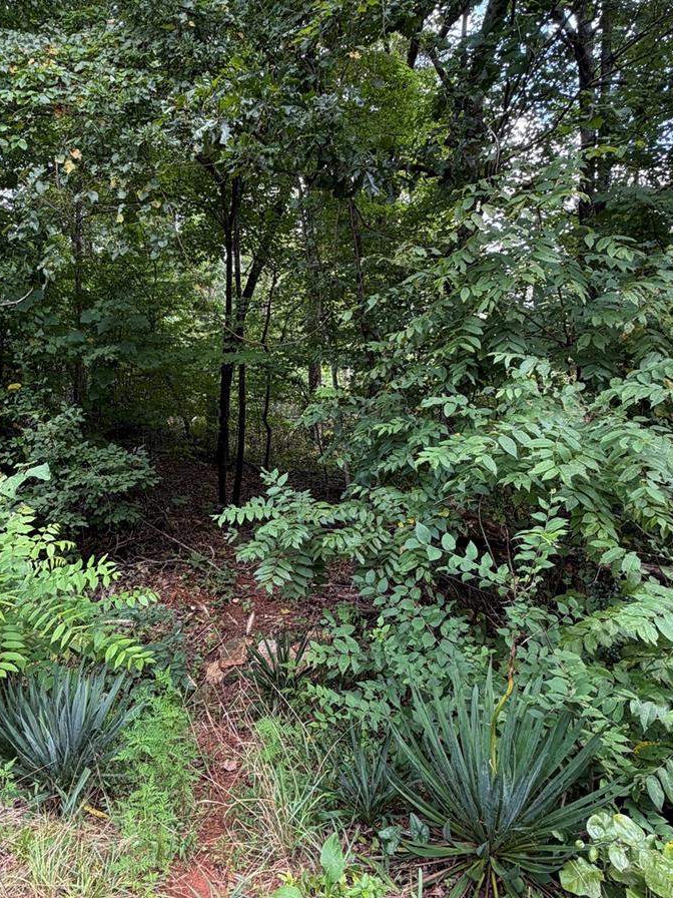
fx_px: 622
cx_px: 242
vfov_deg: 71.5
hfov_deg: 56.0
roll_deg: +0.0
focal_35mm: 24
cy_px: 417
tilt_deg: -6.2
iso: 50
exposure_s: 1/121
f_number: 2.2
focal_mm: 2.22
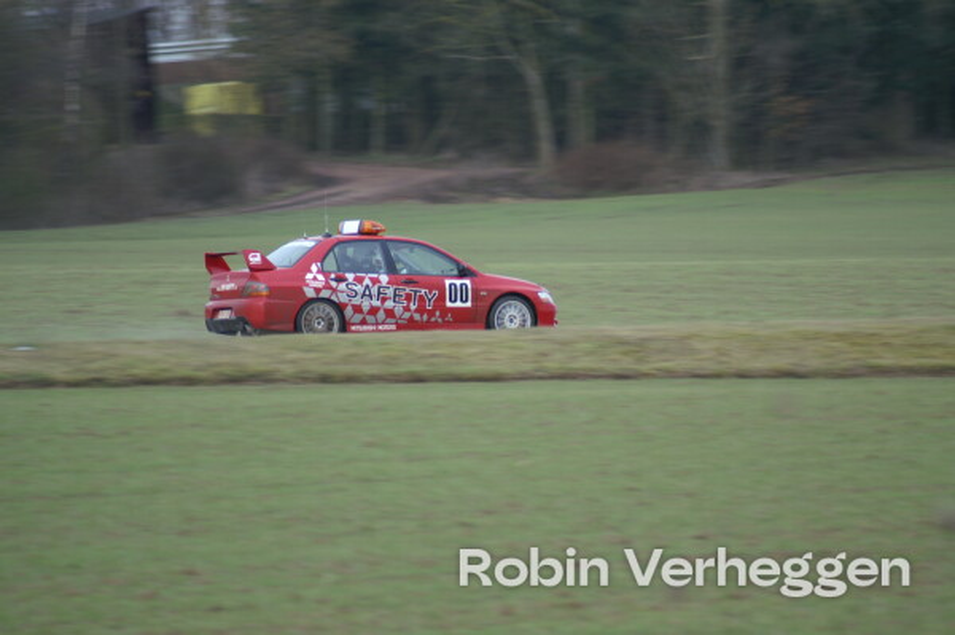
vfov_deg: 3.0
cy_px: 318
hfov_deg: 4.6
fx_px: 11927
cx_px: 478
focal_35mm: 450
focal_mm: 300
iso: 100
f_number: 5.6
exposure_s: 1/100
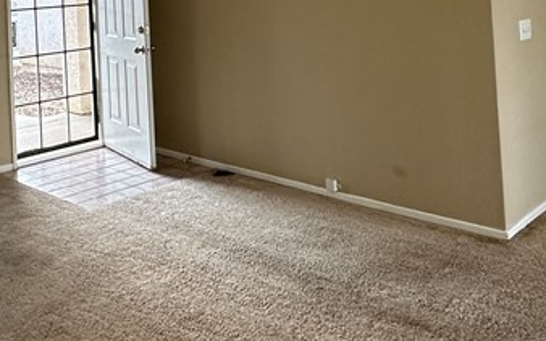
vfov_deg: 26.3
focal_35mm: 45
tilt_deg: +1.8
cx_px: 139
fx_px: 669
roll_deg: +2.3
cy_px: -37
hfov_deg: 43.0
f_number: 2.2
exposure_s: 1/120
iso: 320
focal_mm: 2.22
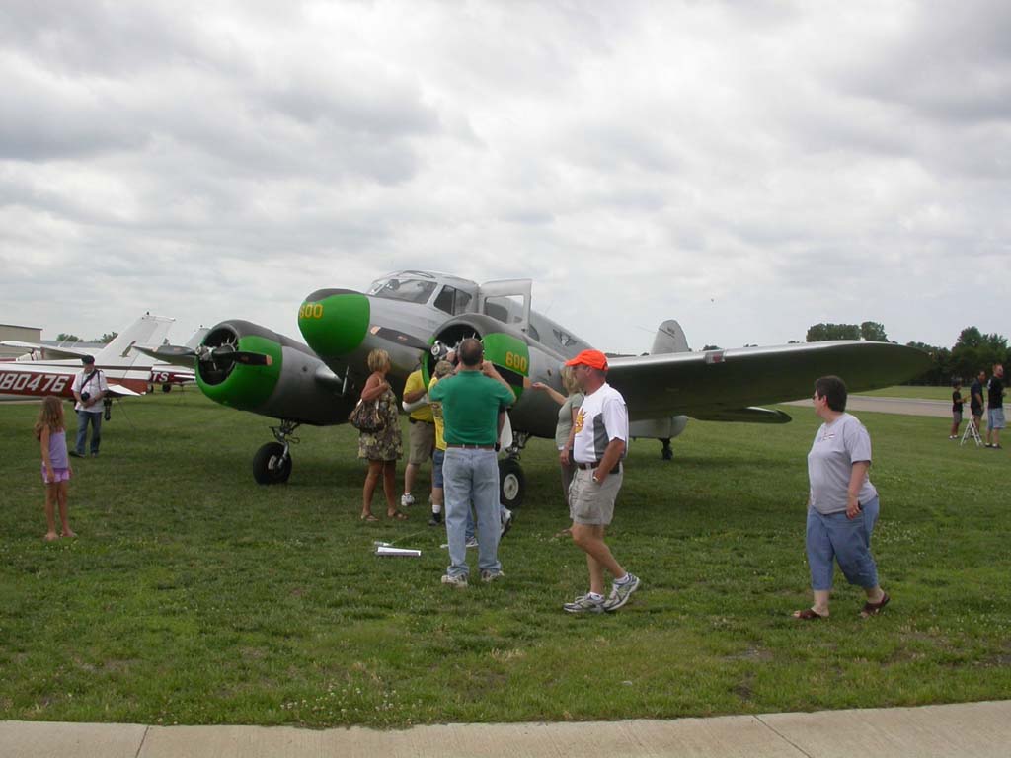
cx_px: 506
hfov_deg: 49.0
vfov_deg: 37.7
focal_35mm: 38
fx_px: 1110
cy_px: 379
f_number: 6.7
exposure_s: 1/296
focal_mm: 7.85
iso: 100
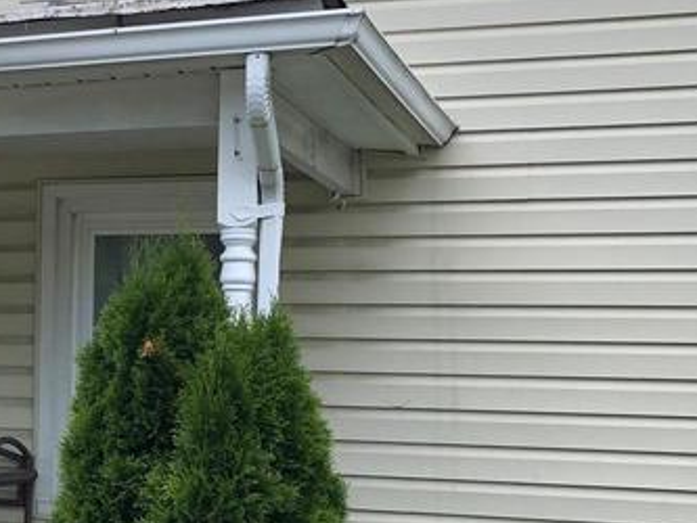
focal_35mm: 86
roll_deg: -1.7
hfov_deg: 20.8
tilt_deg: +3.3
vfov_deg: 17.2
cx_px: -193
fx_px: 1732
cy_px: 331
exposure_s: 1/417
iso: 20
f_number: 1.8
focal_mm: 3.99
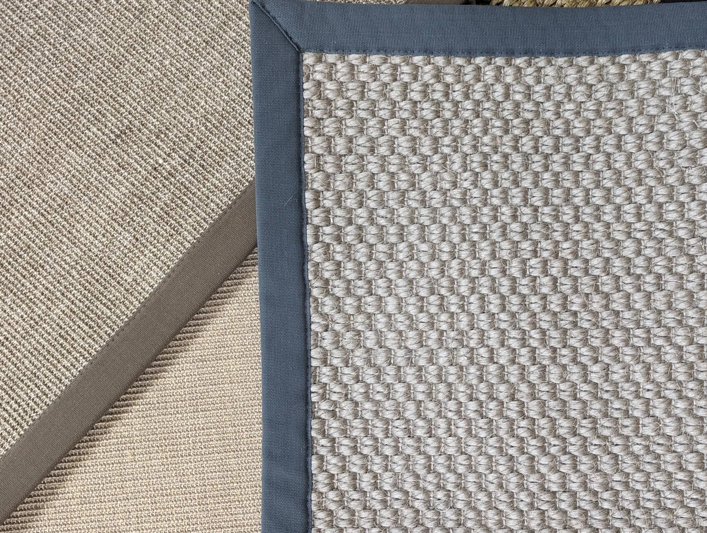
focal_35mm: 31
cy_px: 322
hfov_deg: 57.8
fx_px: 634
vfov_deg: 45.3
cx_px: 427
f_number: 1.85
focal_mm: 6.81
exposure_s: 1/47.6
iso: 306
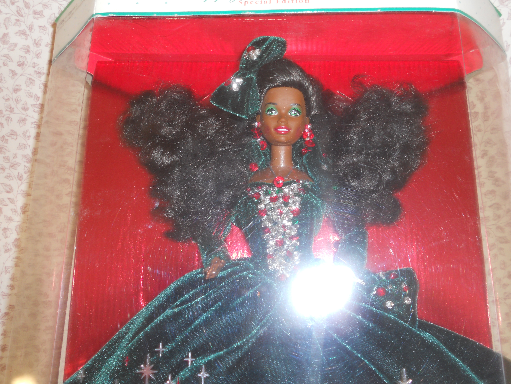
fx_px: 472
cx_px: 256
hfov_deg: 56.8
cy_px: 192
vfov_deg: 44.2
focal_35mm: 32
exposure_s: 1/25
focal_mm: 5.8
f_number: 3.5
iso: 80
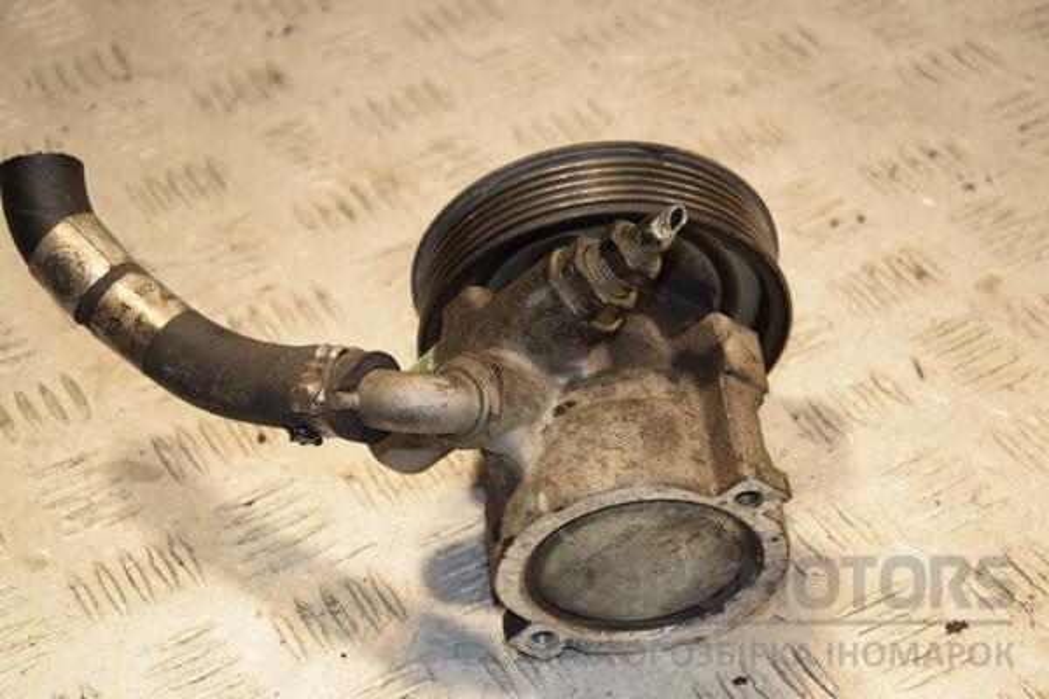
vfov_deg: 15.7
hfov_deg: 23.4
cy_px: 350
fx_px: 2535
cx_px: 524
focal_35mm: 87
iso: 800
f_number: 6.3
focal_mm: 58
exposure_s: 1/200
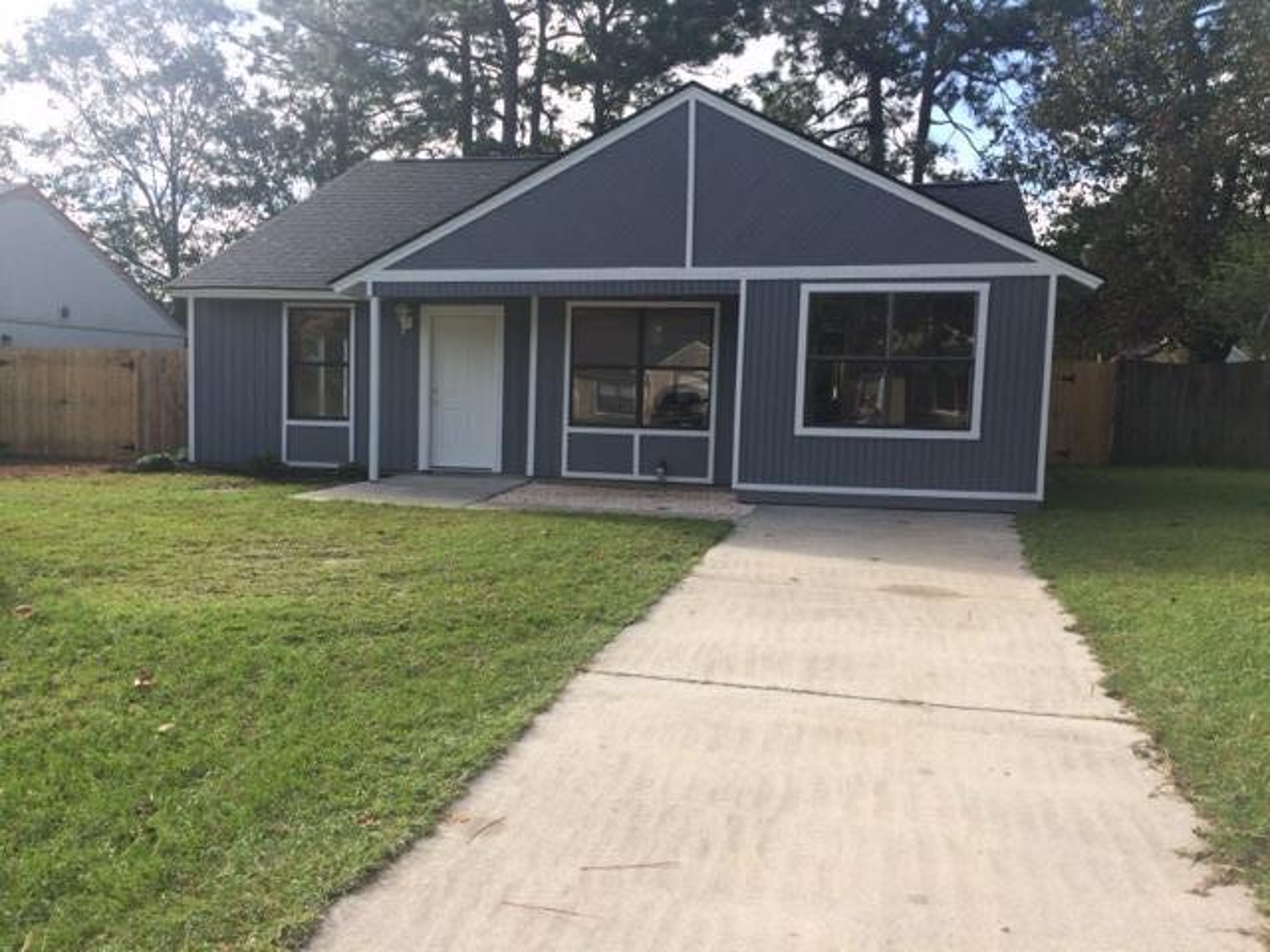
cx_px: 635
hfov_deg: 61.7
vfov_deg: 48.2
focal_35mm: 29
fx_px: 1064
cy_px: 476
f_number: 2.2
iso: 32
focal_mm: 4.15
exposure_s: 1/1368
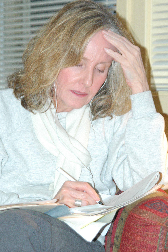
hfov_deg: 9.9
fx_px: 968
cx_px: 84
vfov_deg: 14.9
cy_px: 126
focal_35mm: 138
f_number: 5.3
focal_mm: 92
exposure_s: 1/60
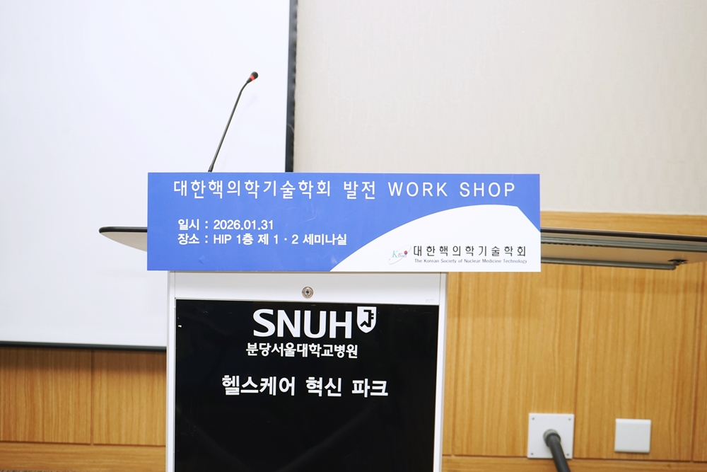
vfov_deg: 24.6
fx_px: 1080
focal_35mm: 55
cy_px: 236
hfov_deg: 36.2
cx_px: 354
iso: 400
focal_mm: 55
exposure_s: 1/100
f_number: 7.1
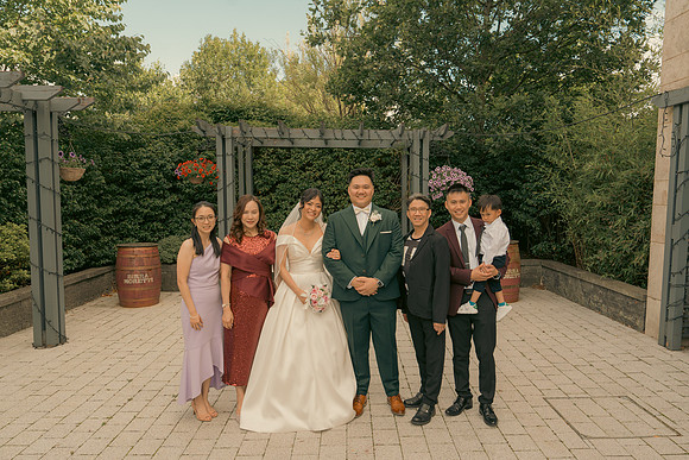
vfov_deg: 49.6
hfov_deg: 69.4
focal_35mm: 26
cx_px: 344
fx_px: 498
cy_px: 230
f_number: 5.6
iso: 125
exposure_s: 1/160
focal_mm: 26
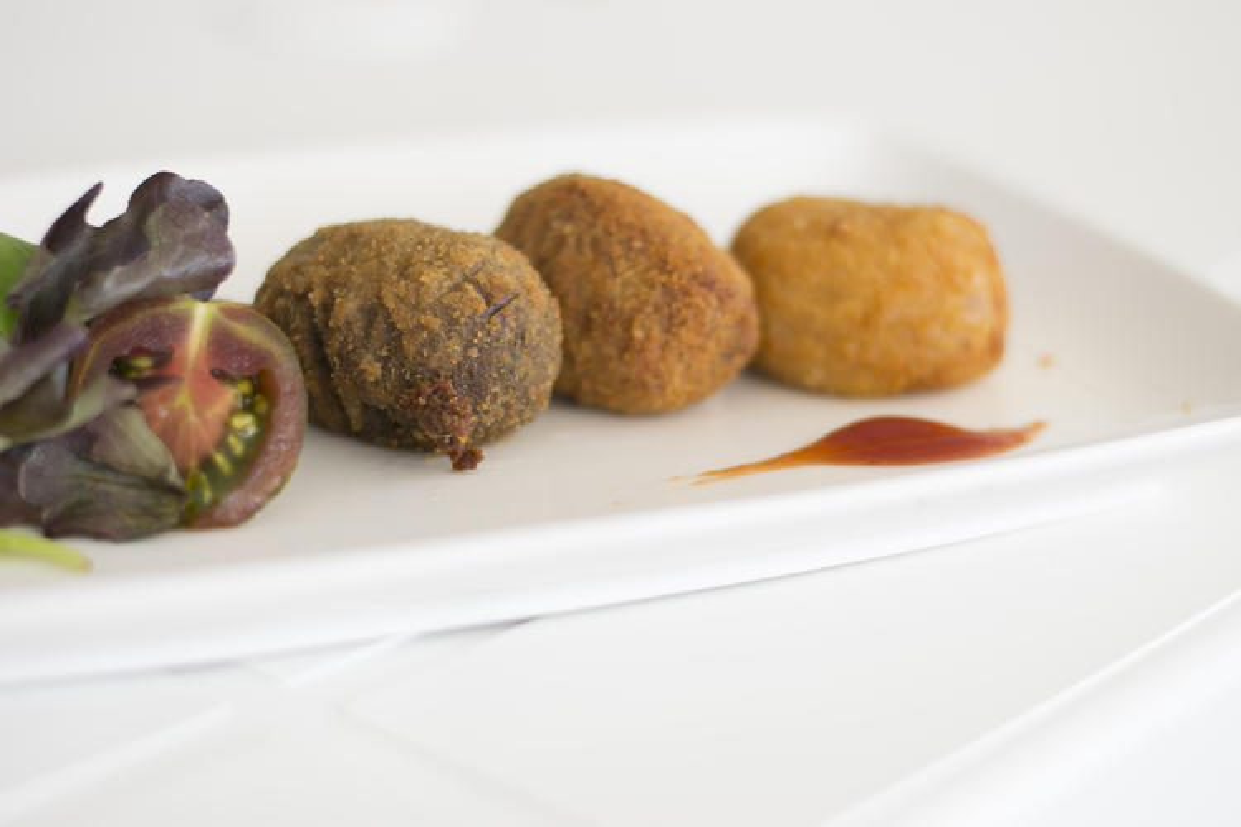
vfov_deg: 18.2
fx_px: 2585
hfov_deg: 27.0
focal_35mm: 75
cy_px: 414
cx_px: 620
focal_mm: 50
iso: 100
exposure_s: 1/80
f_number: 2.2
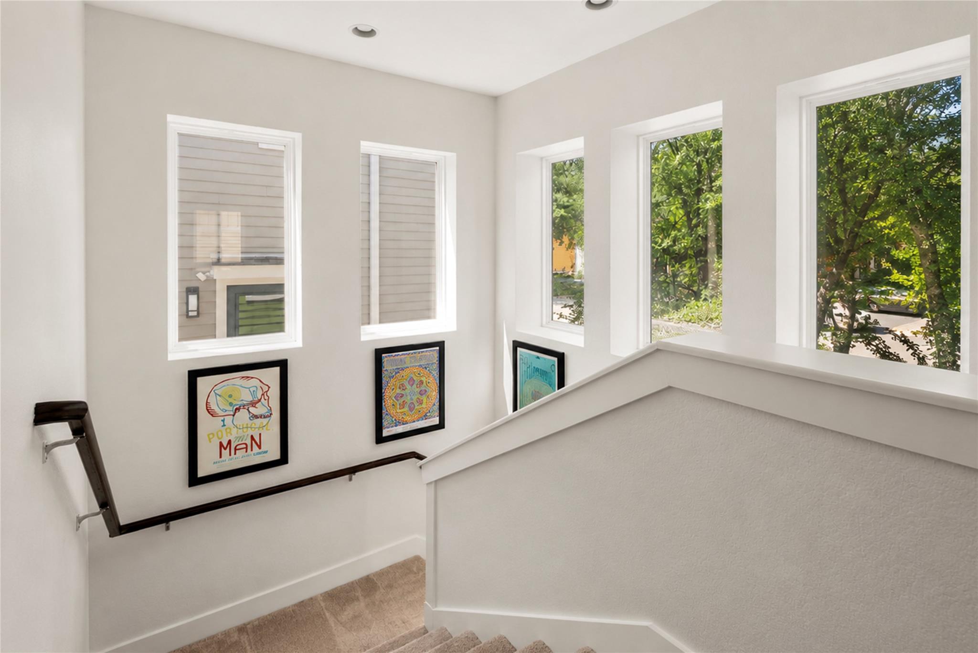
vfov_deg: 73.8
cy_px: 326
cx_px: 489
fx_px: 435
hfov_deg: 96.7
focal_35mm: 16
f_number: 7.1
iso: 250
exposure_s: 1/3
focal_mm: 16
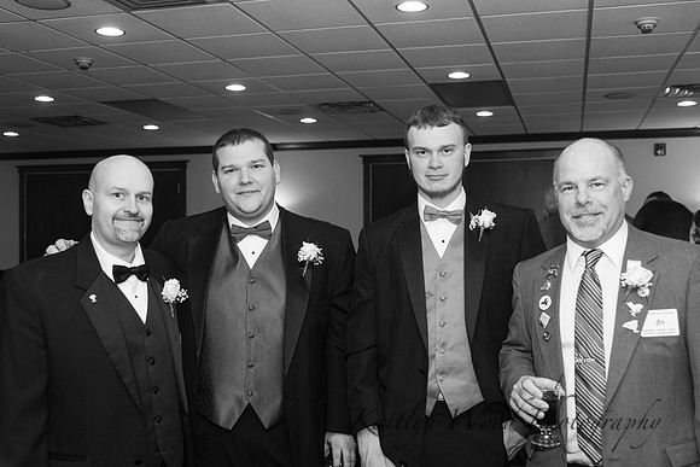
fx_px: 762
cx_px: 350
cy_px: 234
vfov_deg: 34.1
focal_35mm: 39
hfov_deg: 49.3
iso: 800
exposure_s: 1/200
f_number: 4
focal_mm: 38
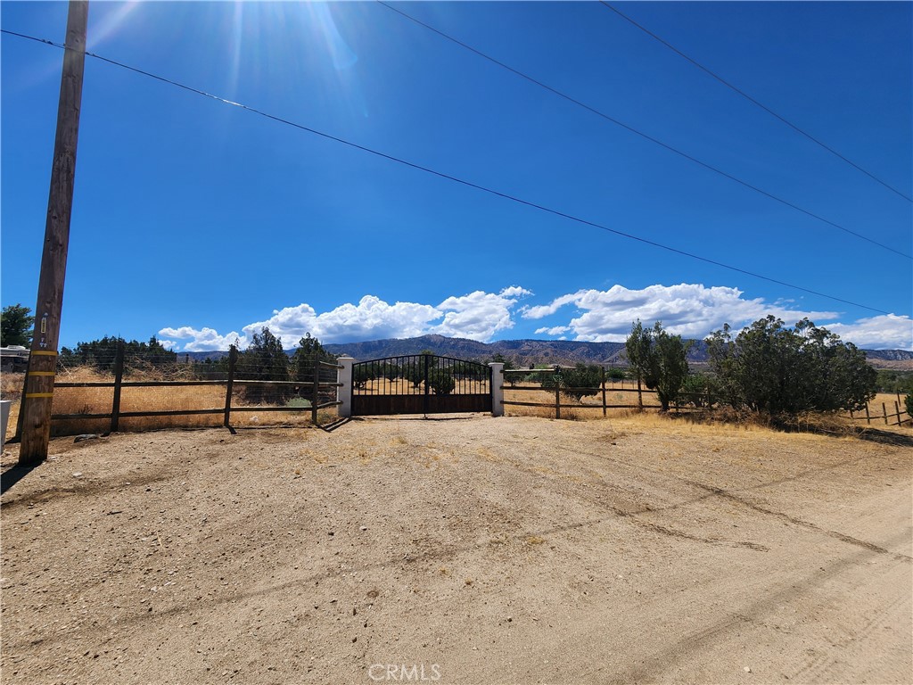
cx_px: 456
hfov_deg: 106.2
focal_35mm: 13
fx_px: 343
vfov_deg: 89.9
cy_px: 342
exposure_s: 1/3018
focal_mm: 2.2
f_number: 2.2
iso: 50
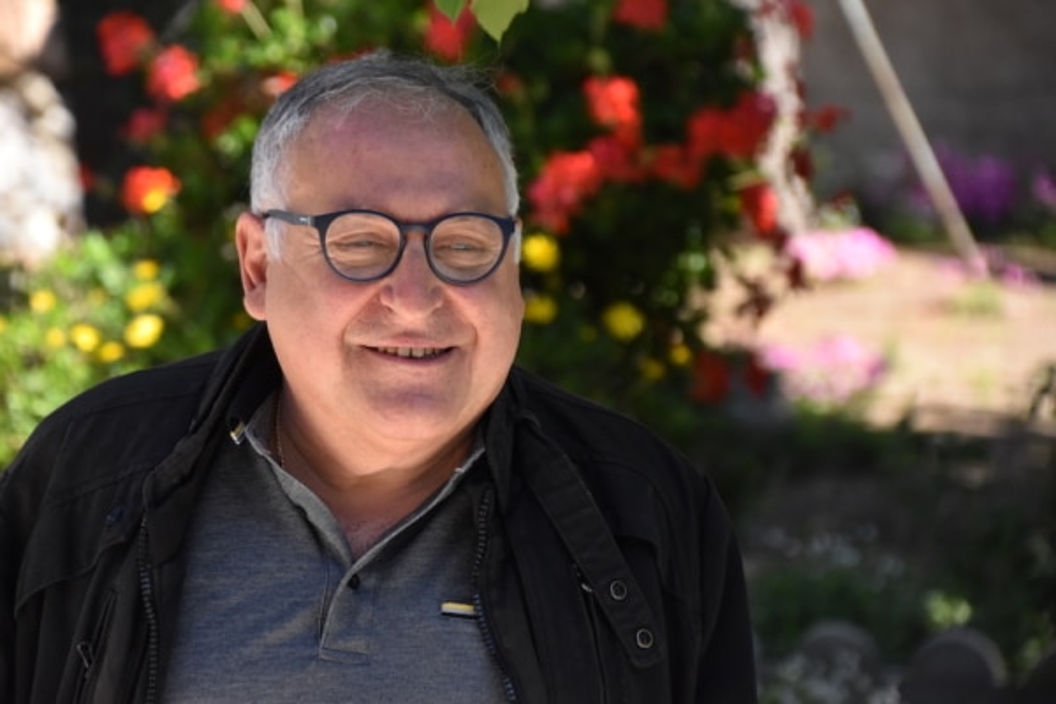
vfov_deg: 6.5
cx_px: 528
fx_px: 6160
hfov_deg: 9.8
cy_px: 352
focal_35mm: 210
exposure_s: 1/1600
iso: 1600
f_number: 6
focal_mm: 140
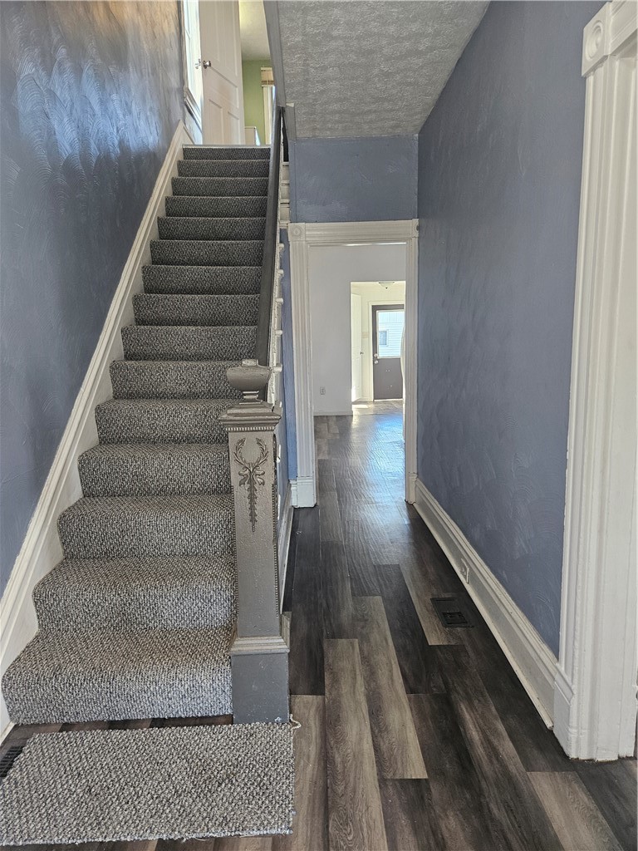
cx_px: 319
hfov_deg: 58.9
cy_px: 426
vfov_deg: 73.9
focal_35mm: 23
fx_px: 565
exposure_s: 1/120
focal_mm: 5.4
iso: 250
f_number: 1.8
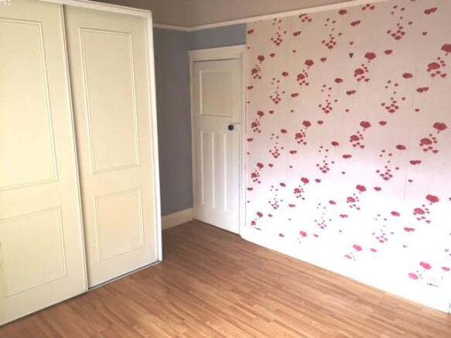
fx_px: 378
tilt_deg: -11.8
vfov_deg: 48.2
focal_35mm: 29
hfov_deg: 61.7
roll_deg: +0.2
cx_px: 226
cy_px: 169
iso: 40
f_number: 2.2
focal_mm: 4.15
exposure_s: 1/33
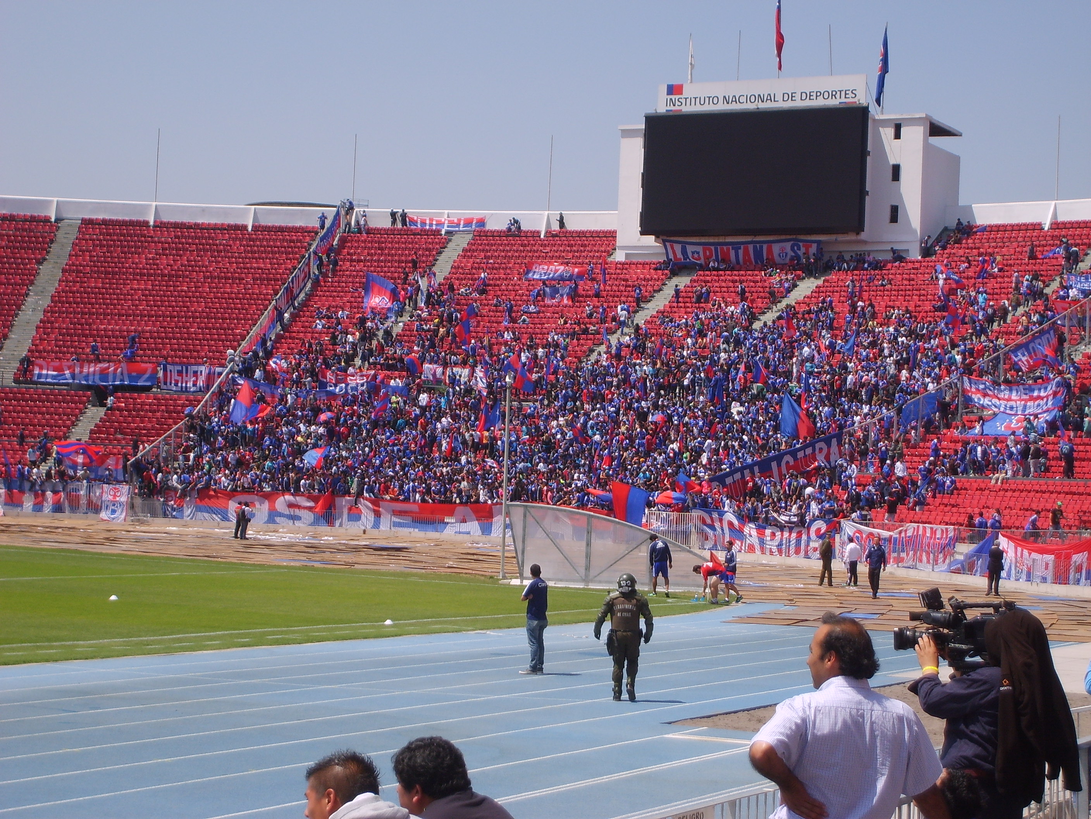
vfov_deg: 20.4
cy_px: 410
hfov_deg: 27.0
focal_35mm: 72
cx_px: 546
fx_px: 2269
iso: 50
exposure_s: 1/500
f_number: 3.9
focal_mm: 12
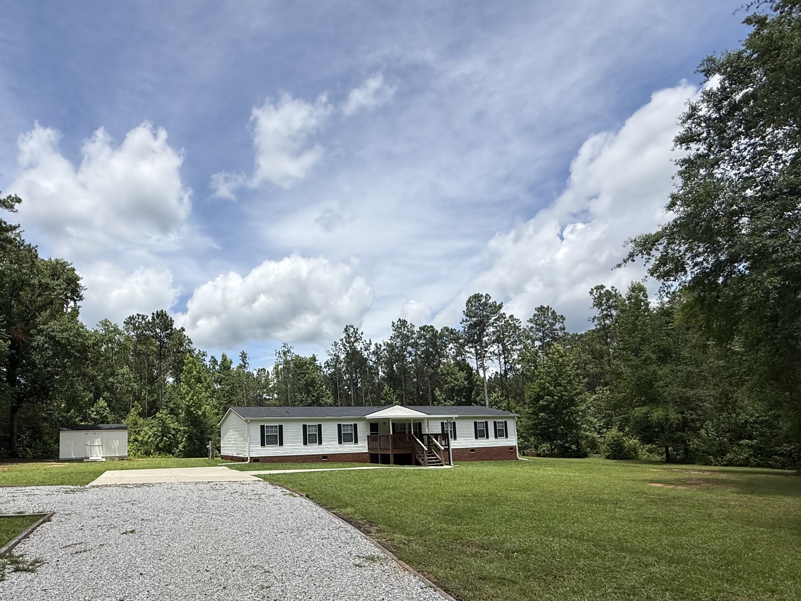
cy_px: 392
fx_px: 463
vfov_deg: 64.6
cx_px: 298
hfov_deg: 80.1
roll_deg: +2.6
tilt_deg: +7.3
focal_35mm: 20
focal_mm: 2.22
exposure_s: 1/3289
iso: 50
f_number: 2.2
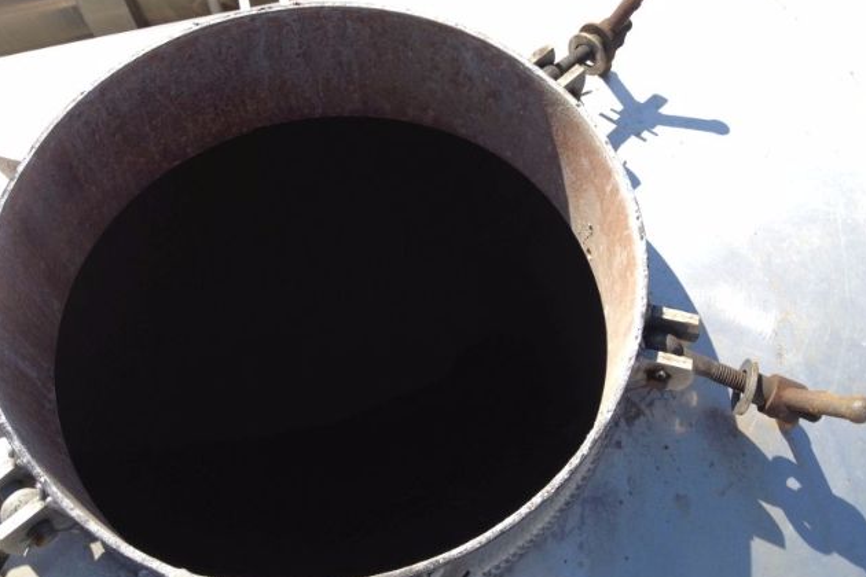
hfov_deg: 51.9
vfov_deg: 35.9
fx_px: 890
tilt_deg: -60.1
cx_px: 434
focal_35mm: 37
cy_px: 268
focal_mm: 4.28
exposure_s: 1/905
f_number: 2.4
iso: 50
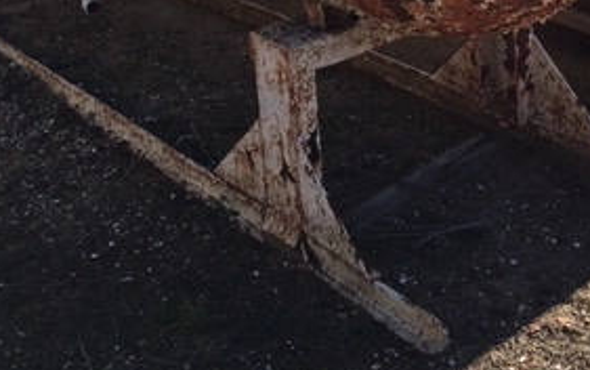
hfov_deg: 29.3
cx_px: 277
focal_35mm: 70
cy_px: -19
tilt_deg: -16.3
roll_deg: +1.8
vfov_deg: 18.1
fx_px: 1126
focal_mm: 4.15
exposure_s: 1/1054
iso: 25
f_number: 2.2
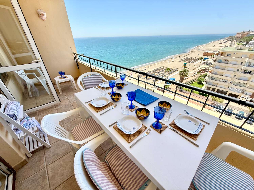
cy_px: 95
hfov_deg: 102.1
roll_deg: +1.5
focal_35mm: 14
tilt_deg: -30.0
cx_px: 127
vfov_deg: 85.7
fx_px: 103
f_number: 2.2
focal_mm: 2.22
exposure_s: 1/672
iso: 64
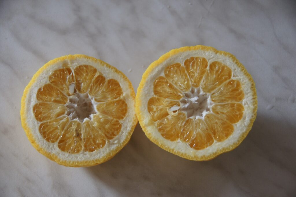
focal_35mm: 75
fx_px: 616
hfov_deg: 27.0
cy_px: 98
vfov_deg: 18.2
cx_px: 148
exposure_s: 1/80
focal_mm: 50
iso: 400
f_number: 4.5
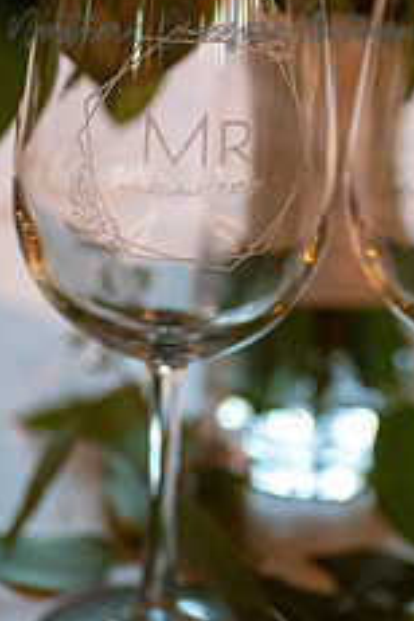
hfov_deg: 12.2
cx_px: 375
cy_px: 132
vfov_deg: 18.3
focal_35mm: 111
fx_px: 1915
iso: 3200
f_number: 2.8
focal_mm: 57
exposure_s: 1/100
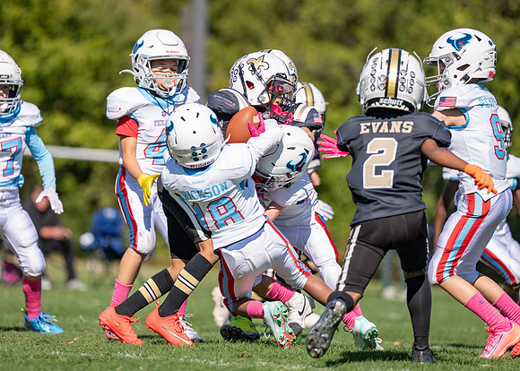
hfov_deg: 7.1
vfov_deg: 5.0
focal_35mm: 286
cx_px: 236
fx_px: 4219
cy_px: 176
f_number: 2.8
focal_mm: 200
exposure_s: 1/2500
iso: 100
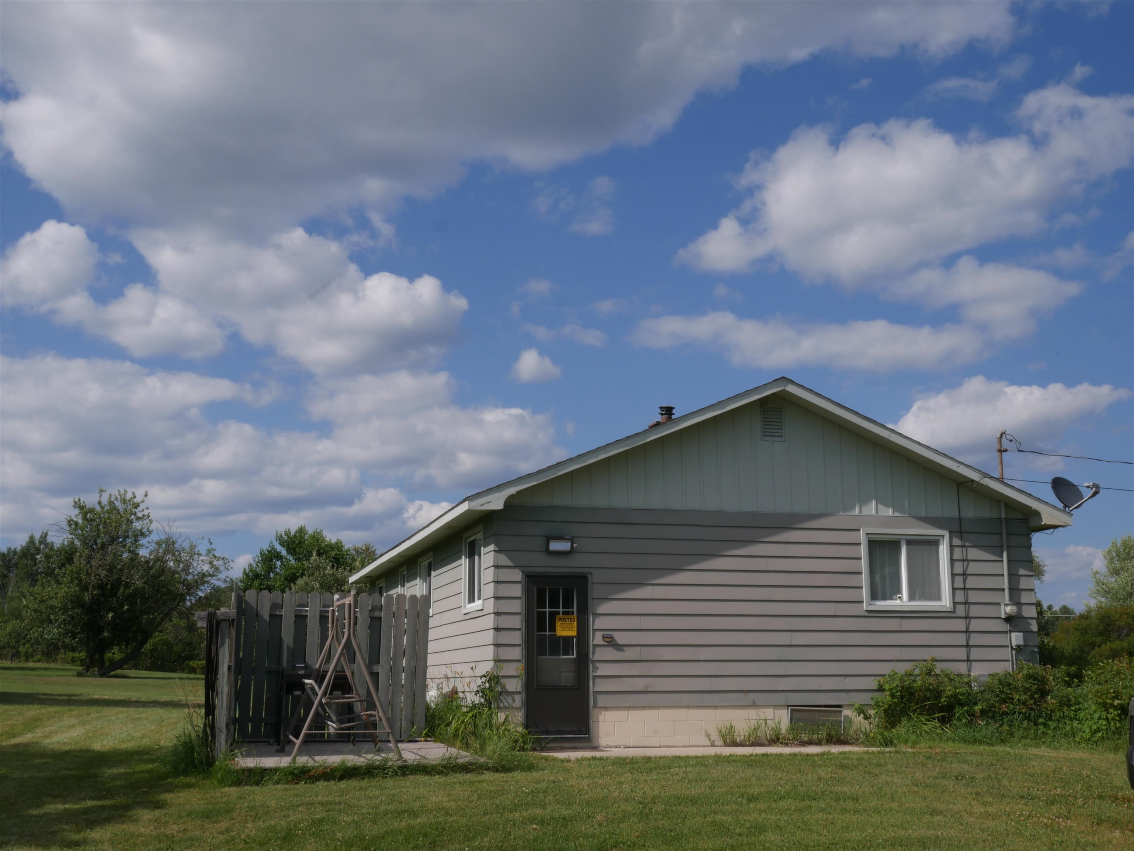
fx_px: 1377
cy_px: 426
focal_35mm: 42
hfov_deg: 44.8
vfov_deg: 34.4
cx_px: 567
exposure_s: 1/125
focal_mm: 21
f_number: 22
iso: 200
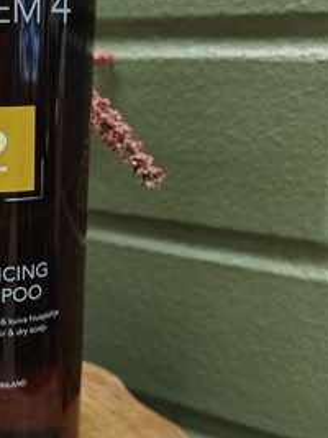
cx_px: -2
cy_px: 197
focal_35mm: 54
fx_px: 683
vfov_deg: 35.5
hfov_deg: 25.6
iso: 125
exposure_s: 1/100
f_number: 1.8
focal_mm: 5.59
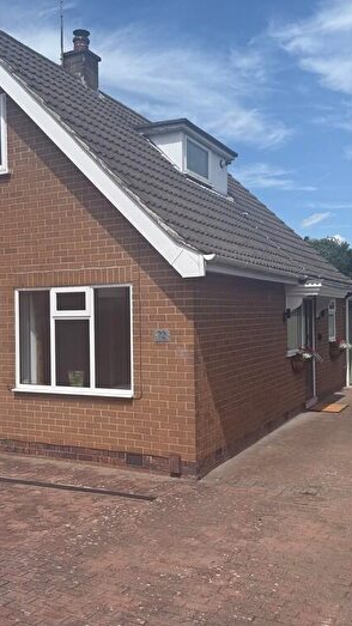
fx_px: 581
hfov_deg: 33.6
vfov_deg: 56.6
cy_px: 313
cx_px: 147
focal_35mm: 35
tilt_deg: +0.2
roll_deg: +0.2
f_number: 1.78
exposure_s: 1/4673
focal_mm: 6.76
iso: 80
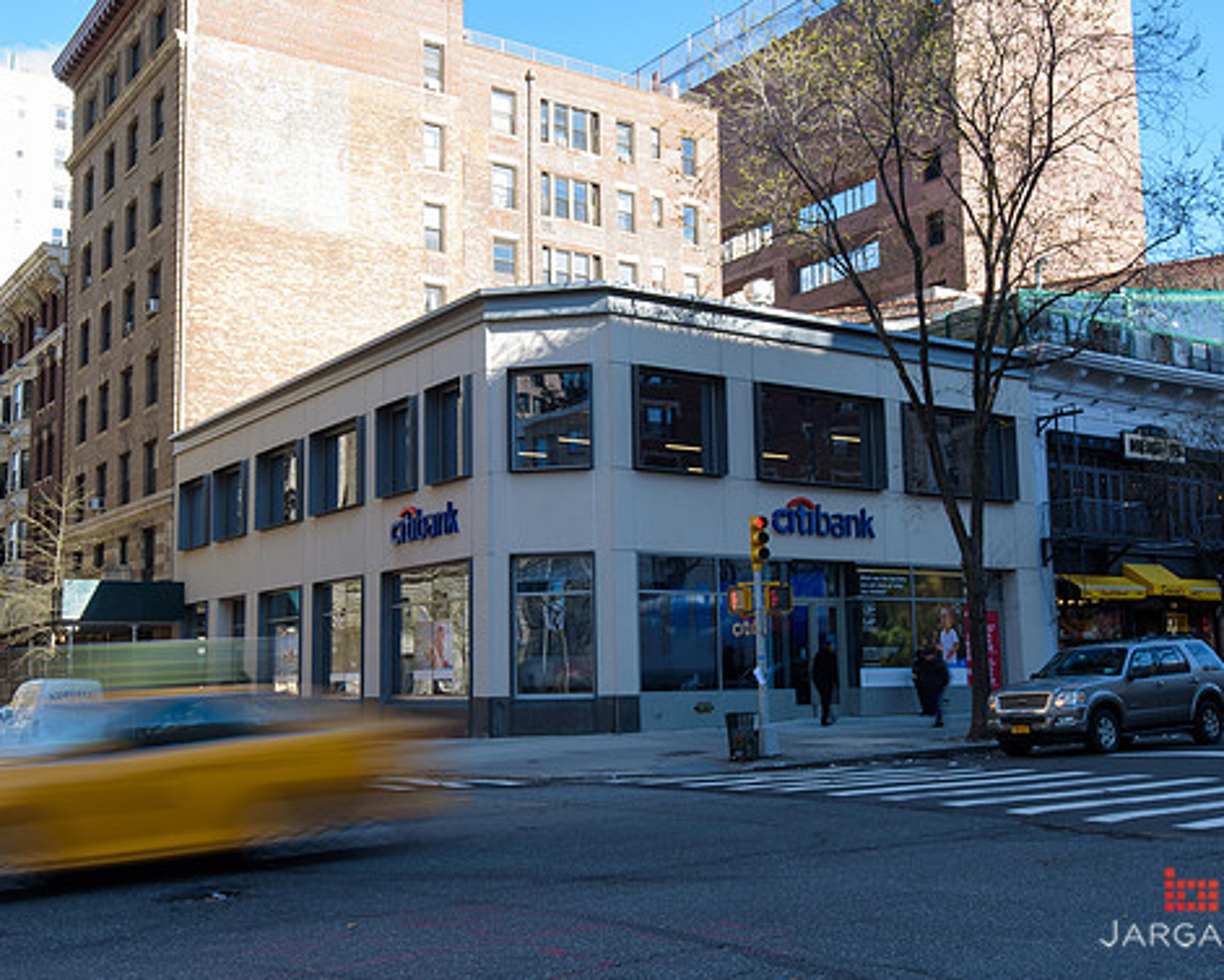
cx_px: 595
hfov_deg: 49.1
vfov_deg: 40.1
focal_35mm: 37
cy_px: 500
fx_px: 1341
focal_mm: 32
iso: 50
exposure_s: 1/6
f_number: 16
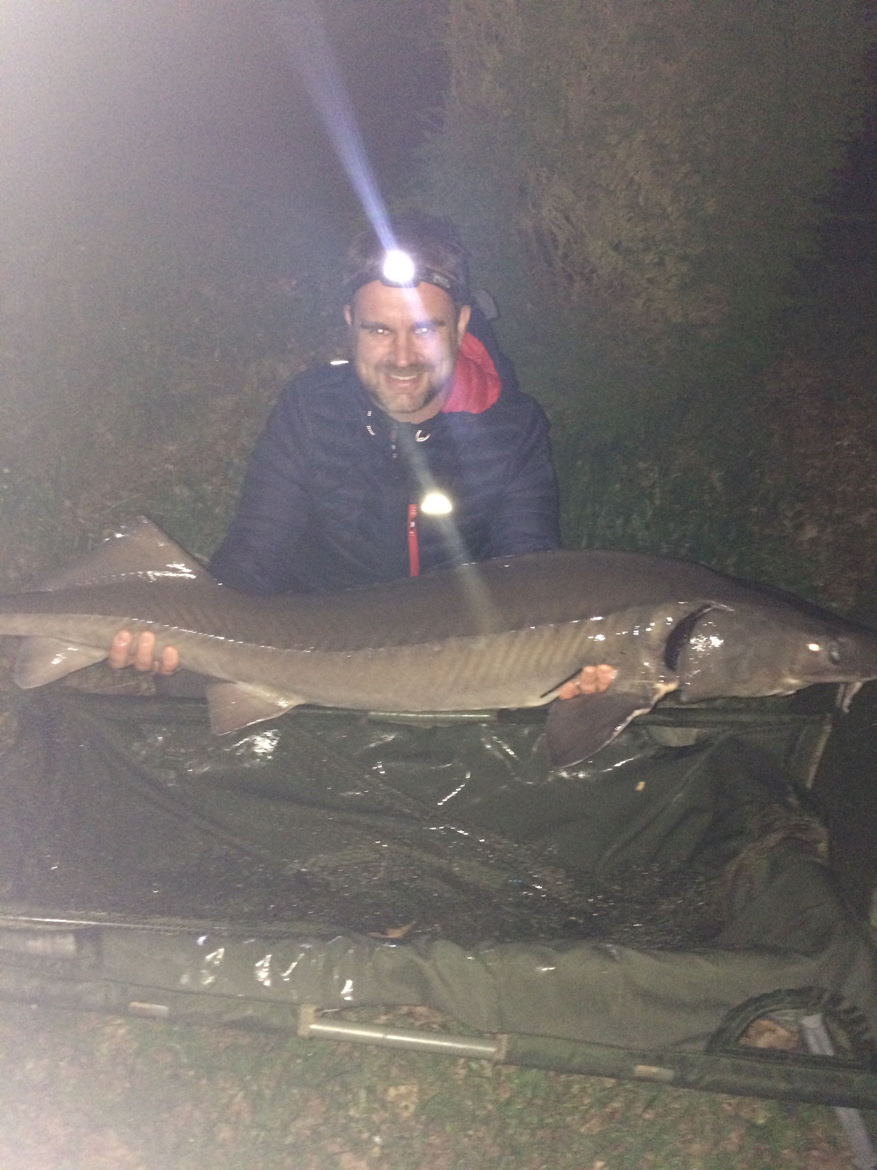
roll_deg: -3.2
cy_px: 585
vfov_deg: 61.7
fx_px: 980
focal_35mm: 29
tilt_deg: -14.8
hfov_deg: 48.2
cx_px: 438
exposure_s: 1/17
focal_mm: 4.15
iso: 320
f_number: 2.2
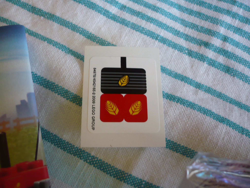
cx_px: 125
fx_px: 253
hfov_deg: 52.6
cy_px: 94
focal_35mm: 35
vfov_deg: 40.7
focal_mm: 5.8
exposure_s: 1/30
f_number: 2.8
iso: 200
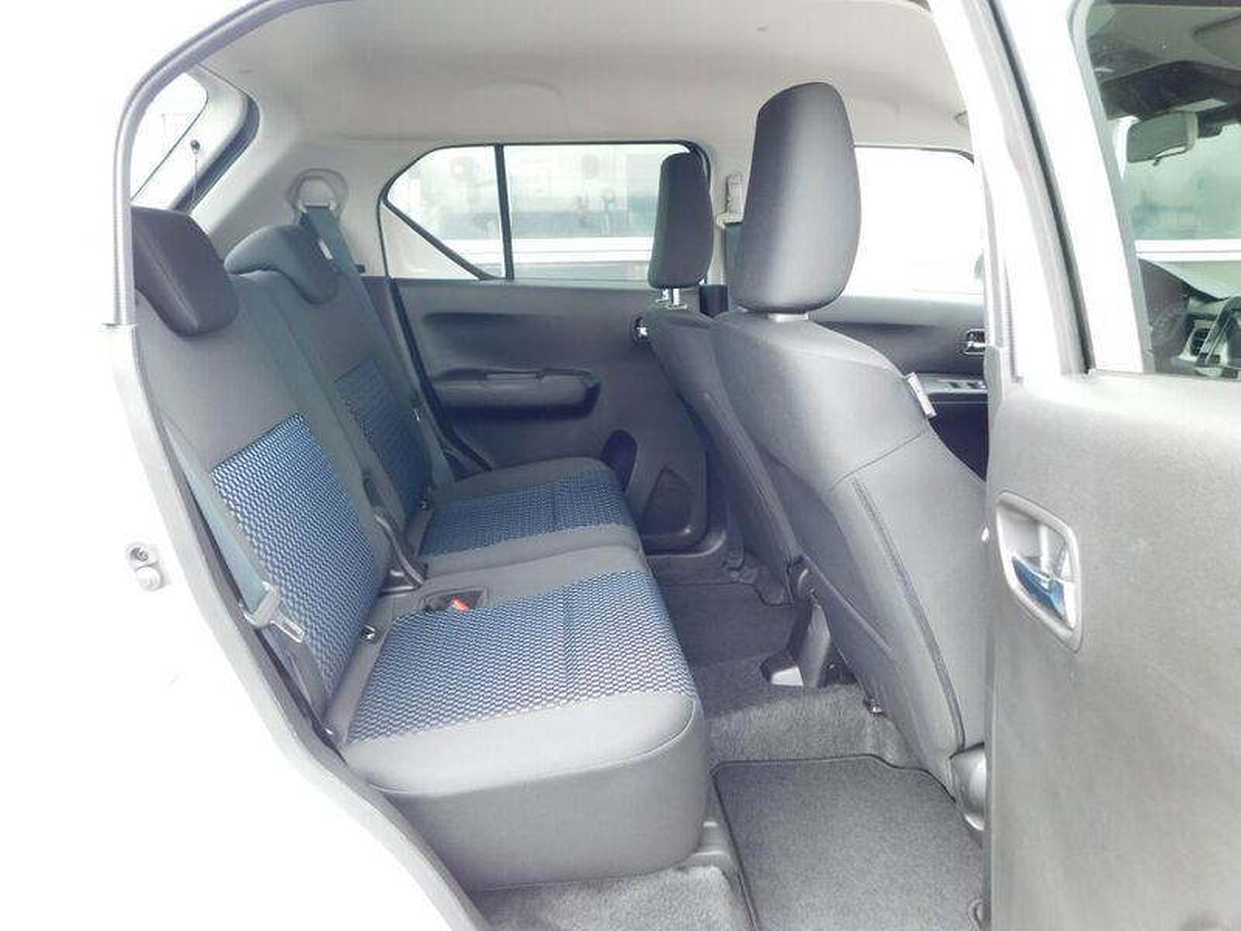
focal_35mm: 23
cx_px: 620
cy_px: 466
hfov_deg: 73.9
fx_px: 825
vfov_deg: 58.9
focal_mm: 4
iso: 140
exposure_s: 1/30
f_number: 3
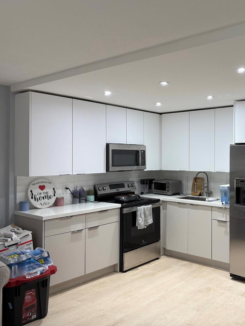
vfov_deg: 55.3
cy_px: 158
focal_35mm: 33
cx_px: 196
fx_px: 311
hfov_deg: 41.1
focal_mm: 6.76
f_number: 1.78
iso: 160
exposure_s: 1/120
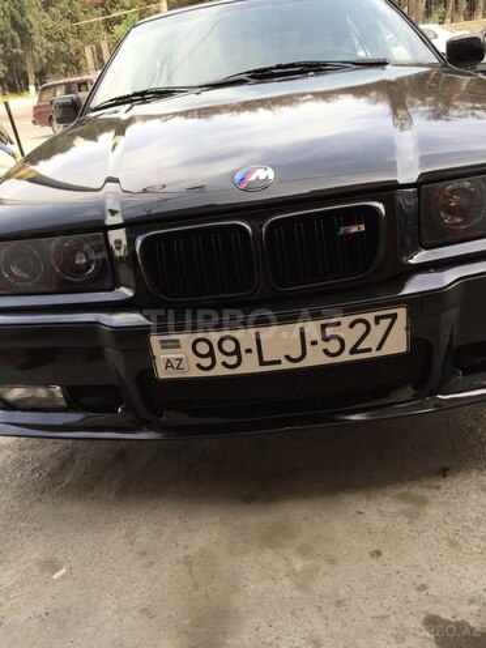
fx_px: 543
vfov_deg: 61.7
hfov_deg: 48.2
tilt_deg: -24.2
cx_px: 243
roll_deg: +6.6
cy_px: 324
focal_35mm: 29
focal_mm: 4.15
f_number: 2.2
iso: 32
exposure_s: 1/363
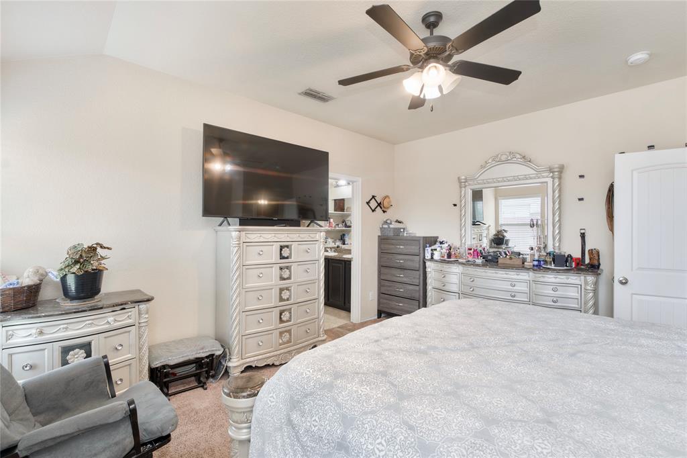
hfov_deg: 96.8
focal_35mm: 16
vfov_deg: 73.7
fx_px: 305
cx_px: 344
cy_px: 229
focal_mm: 16
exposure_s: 1/3.33
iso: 100
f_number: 5.6
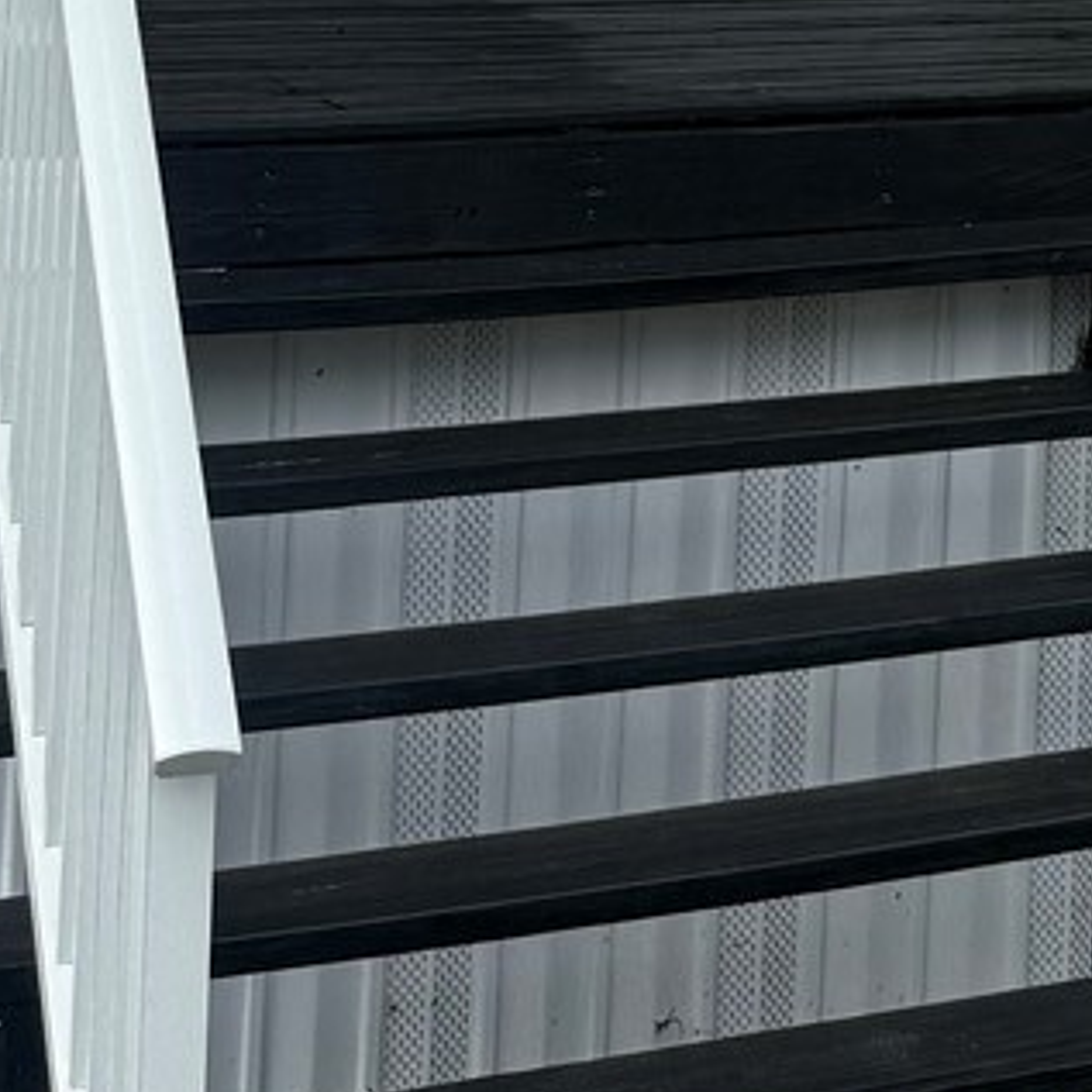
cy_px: -458
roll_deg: -1.6
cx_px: 1809
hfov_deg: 14.7
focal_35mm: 107
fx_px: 3819
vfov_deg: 15.3
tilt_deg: +2.8
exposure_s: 1/6173
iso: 100
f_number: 1.78
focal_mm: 6.76
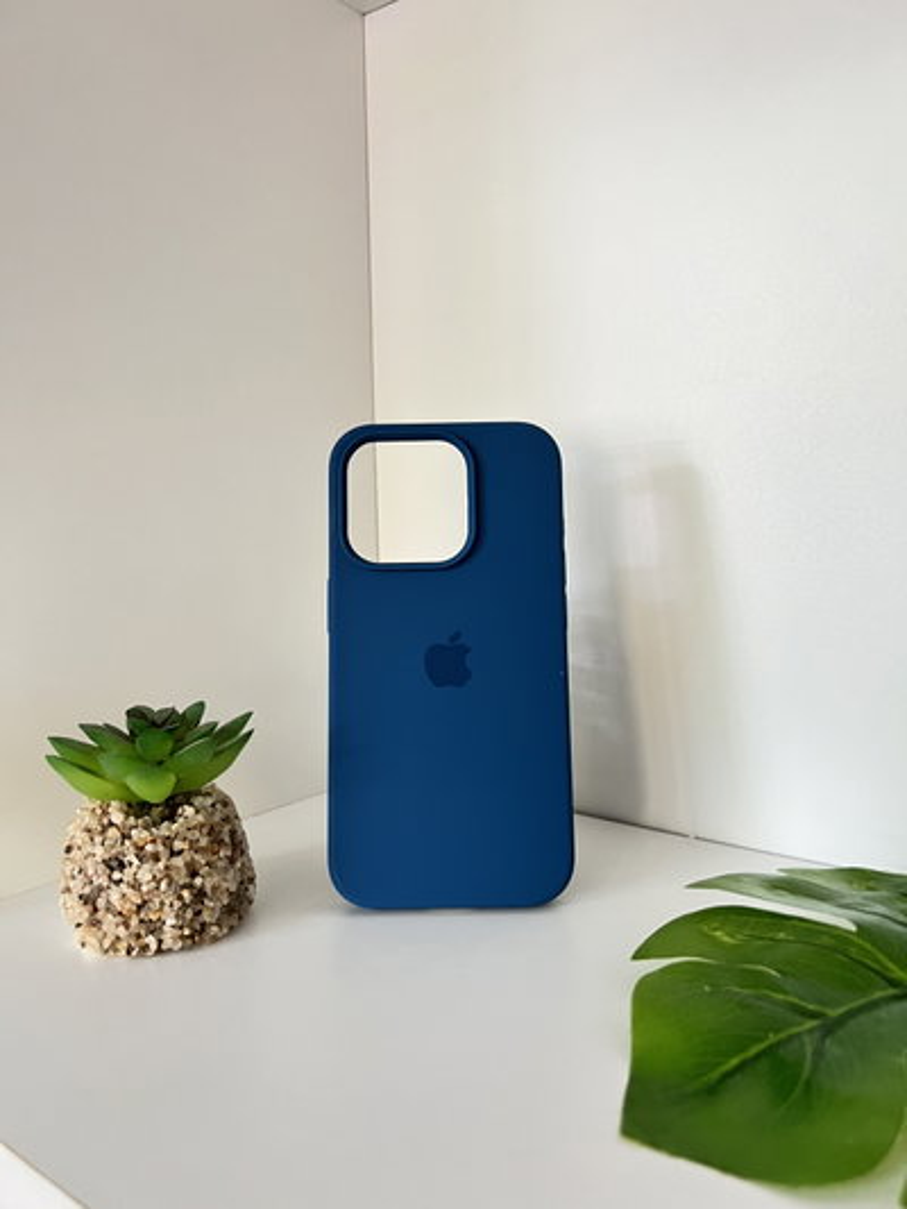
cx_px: 454
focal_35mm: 26
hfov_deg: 53.1
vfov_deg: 67.3
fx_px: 908
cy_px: 604
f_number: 1.5
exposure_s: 1/60
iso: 400
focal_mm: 5.7
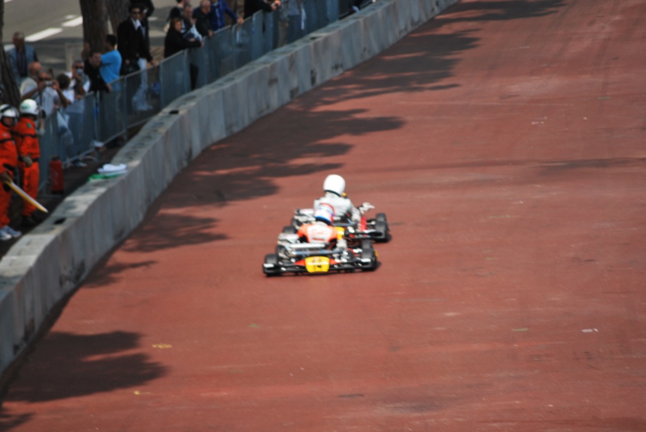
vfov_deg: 4.6
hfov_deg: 6.9
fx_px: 5389
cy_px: 216
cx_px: 323
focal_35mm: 300
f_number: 5.6
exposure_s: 1/640
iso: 200
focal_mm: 200
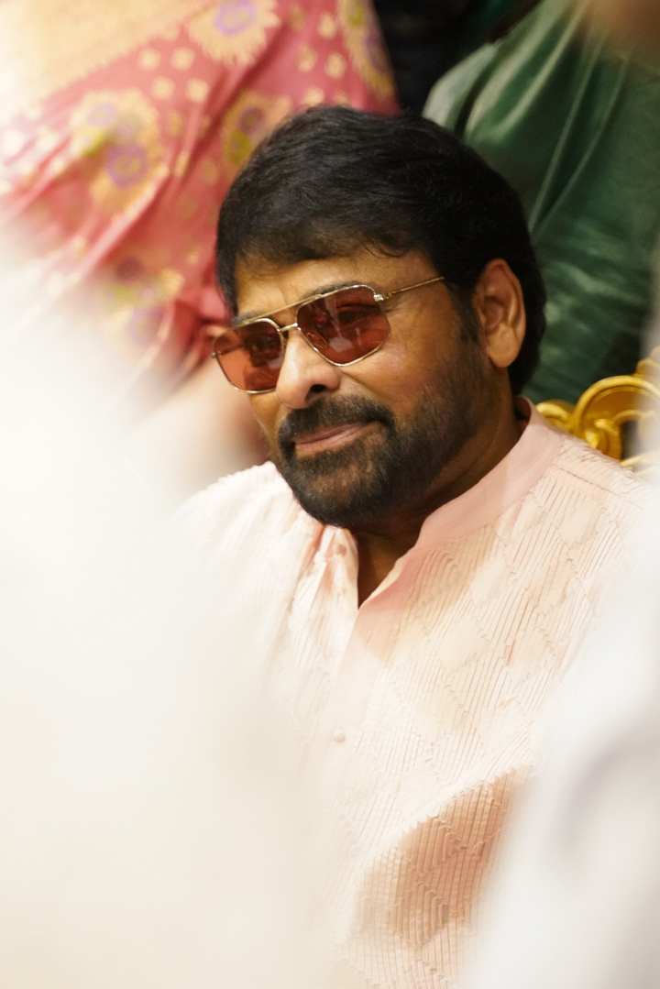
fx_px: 3078
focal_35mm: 112
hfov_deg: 12.2
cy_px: 494
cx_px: 330
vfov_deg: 18.3
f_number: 2.8
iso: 4000
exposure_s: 1/160
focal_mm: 75
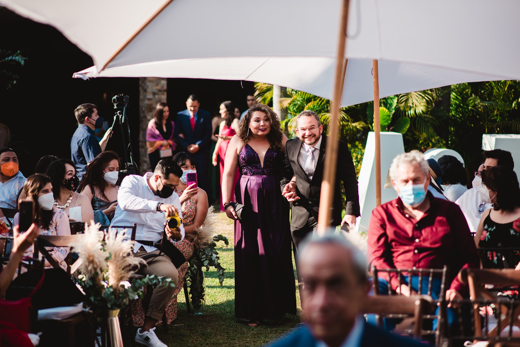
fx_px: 1228
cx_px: 260
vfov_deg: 16.1
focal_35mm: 85
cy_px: 174
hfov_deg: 23.9
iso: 80
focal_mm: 85
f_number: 2.5
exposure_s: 1/1600
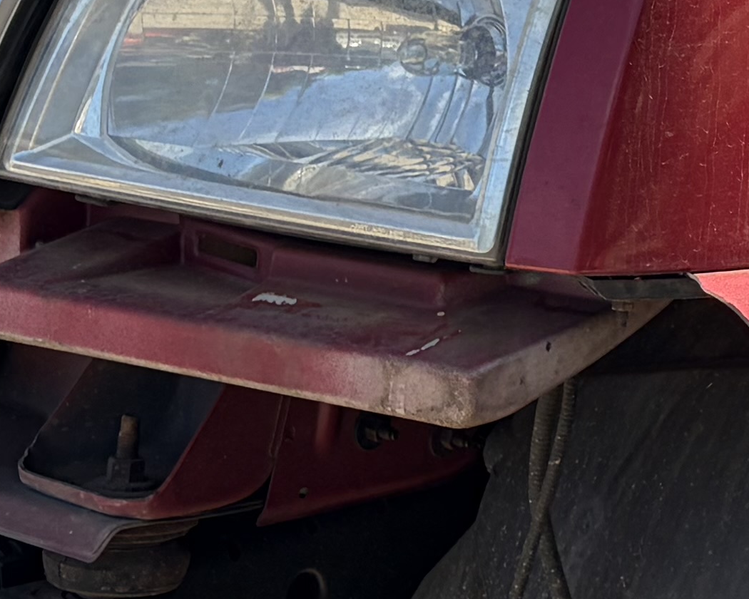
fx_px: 3059
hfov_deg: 13.7
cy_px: -62
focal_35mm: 138
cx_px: 828
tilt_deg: -8.7
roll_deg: +3.7
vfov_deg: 11.0
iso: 50
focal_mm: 5.96
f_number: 1.6
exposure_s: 1/2012
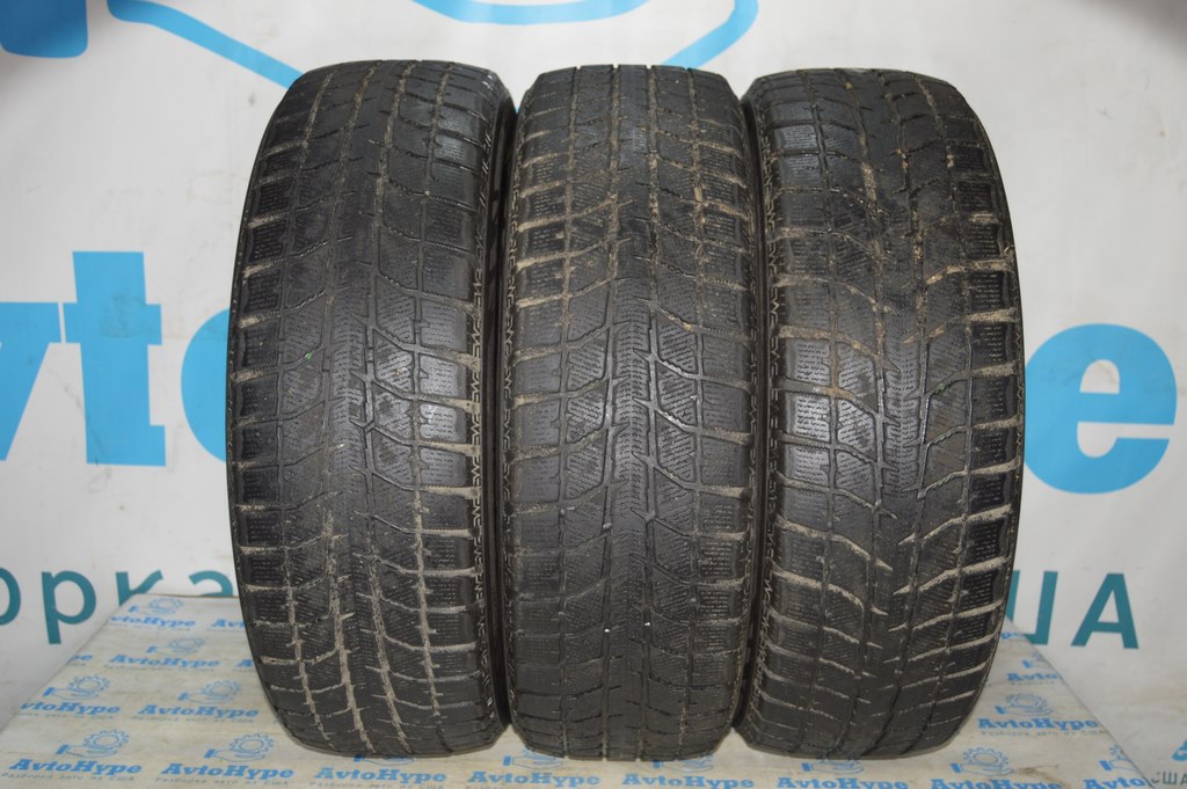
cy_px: 394
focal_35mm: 39
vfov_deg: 34.2
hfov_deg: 49.6
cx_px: 594
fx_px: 1285
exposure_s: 1/60
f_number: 4
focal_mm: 26
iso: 400
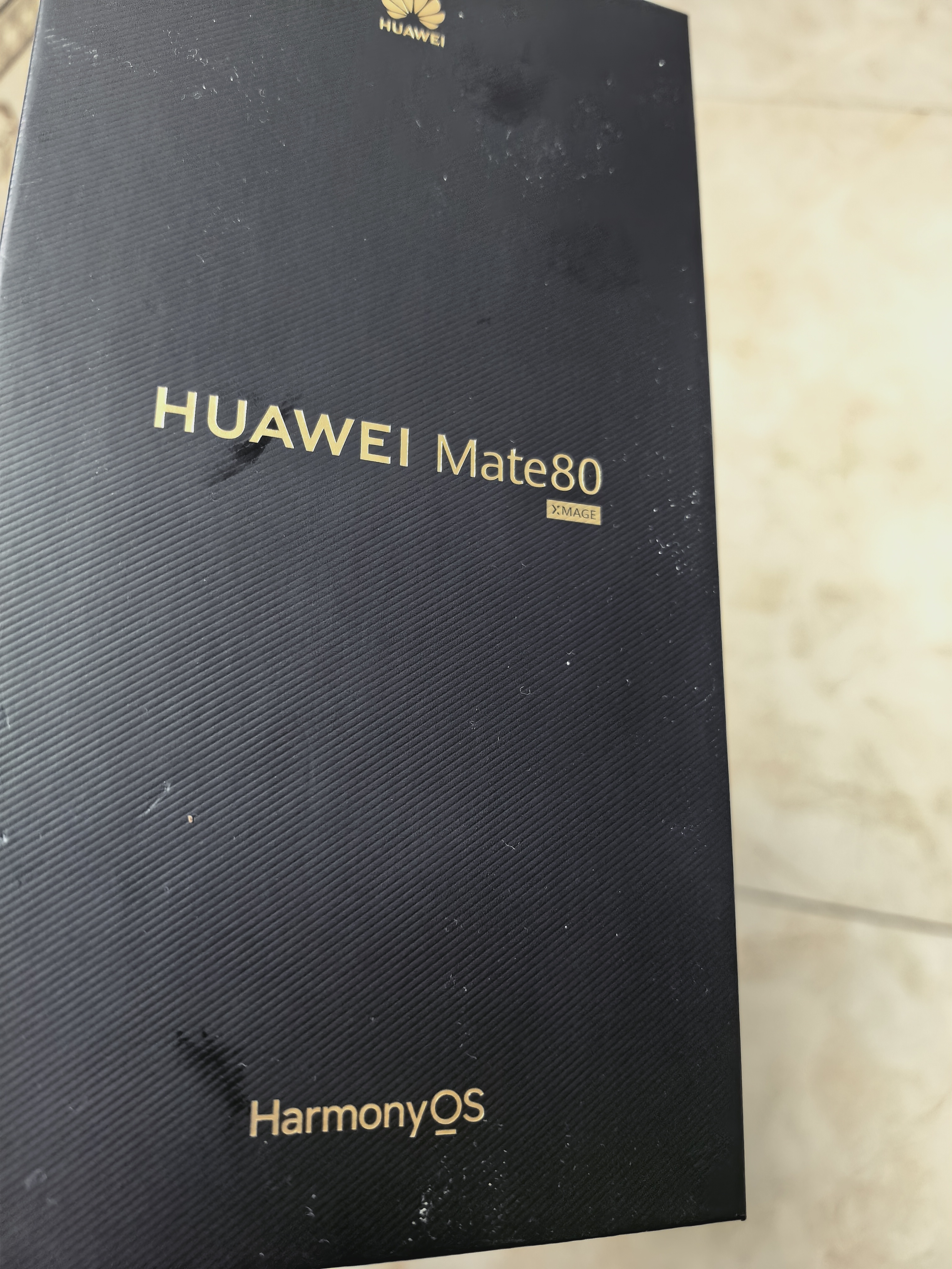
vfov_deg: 71.6
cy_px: 634
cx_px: 476
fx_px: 880
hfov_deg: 56.8
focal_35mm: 24
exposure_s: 1/50
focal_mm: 5.75
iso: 200
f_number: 2
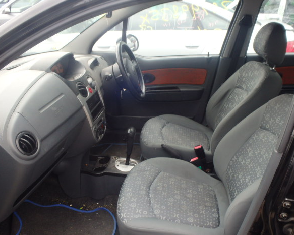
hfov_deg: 58.7
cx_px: 156
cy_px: 116
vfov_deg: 48.5
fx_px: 261
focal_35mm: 30
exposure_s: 1/50
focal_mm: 5
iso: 200
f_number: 3.9
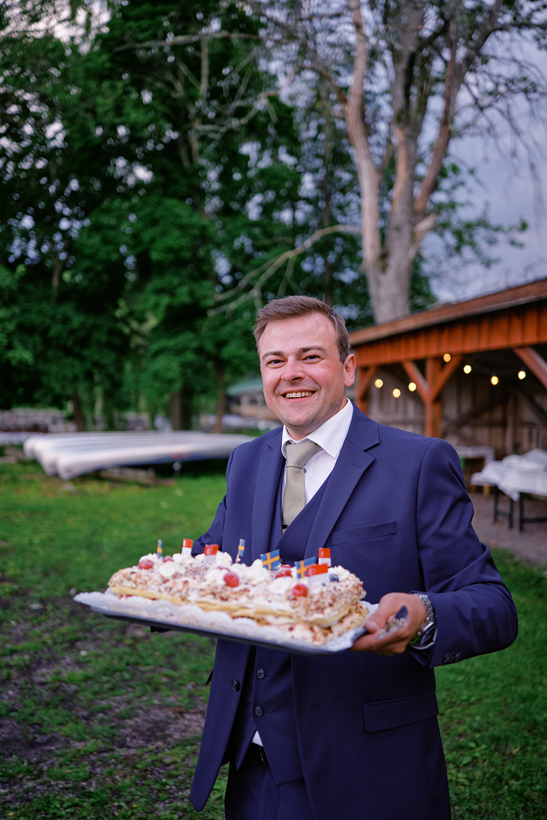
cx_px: 274
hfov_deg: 37.9
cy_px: 410
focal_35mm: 35
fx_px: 797
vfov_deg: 54.4
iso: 125
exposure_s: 1/420
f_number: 1.4
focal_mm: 23
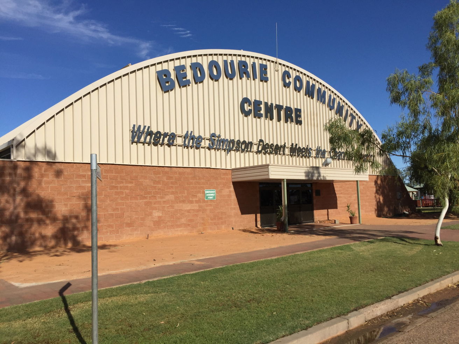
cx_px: 230
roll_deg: +2.3
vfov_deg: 48.2
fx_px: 385
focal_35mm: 29
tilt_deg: +5.1
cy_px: 172
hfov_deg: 61.7
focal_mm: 4.15
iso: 32
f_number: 2.2
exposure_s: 1/4405
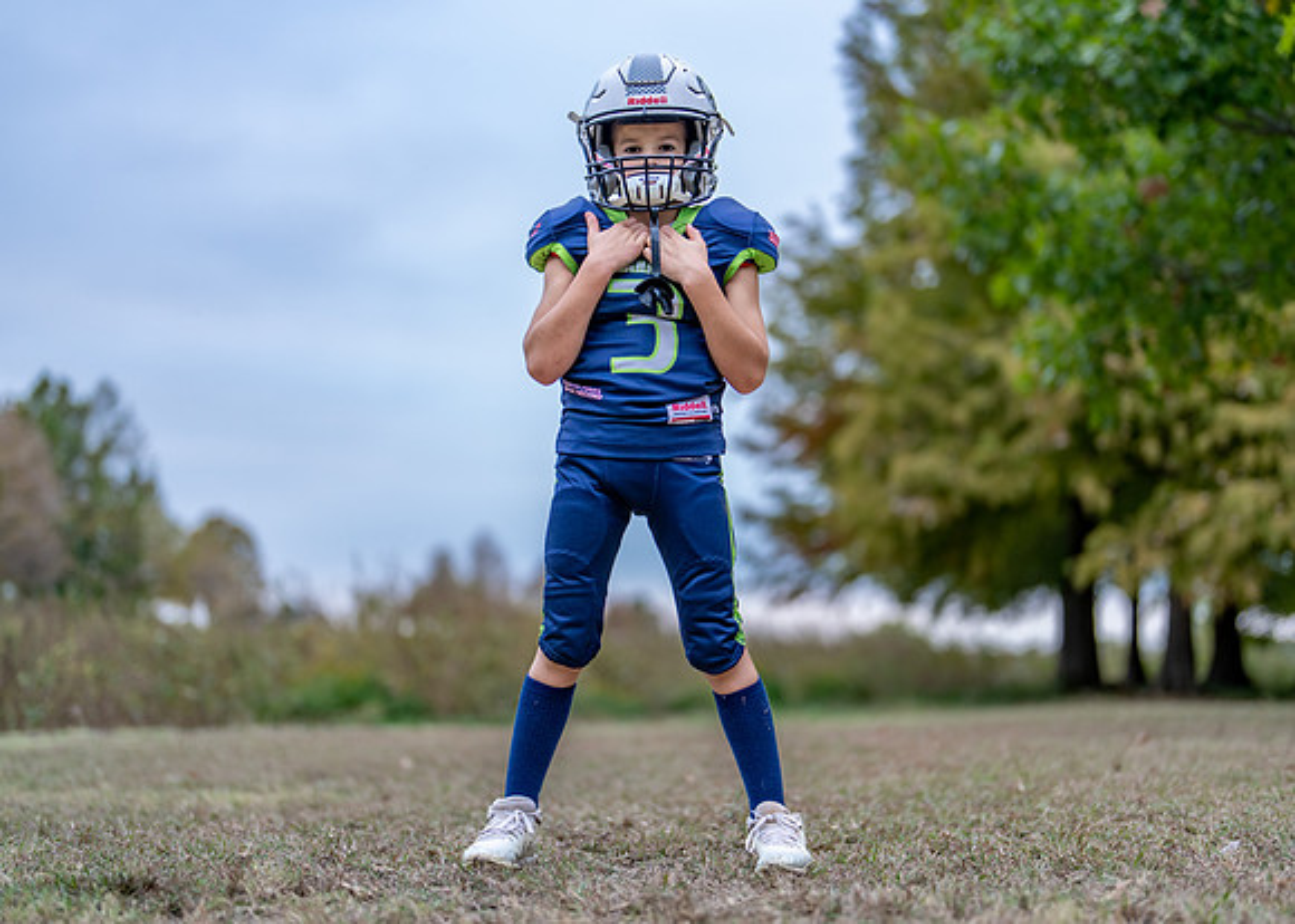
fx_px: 1969
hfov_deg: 36.4
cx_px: 669
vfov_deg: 26.4
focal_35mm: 54
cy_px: 462
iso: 200
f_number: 1.2
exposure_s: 1/320
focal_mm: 50
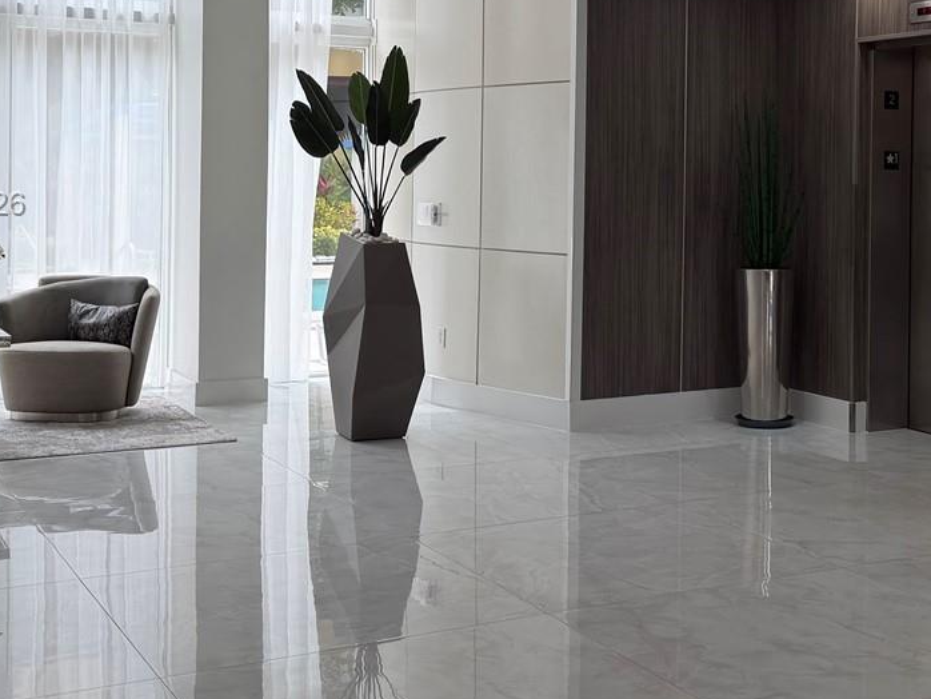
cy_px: 205
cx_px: 676
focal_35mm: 55
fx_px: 1480
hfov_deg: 34.3
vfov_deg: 26.3
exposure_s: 1/521
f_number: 1.78
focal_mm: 6.76
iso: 80
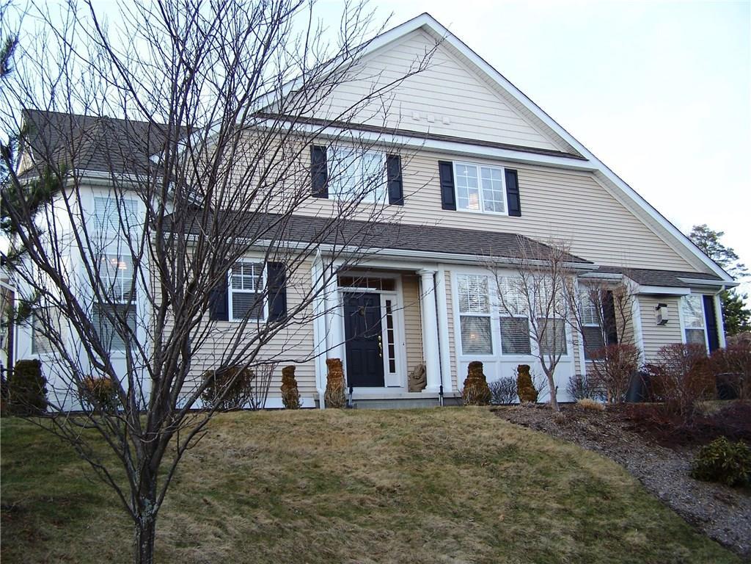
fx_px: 824
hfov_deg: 49.0
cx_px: 376
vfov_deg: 37.7
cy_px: 282
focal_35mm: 38
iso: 80
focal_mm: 6.3
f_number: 2.8
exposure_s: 1/60
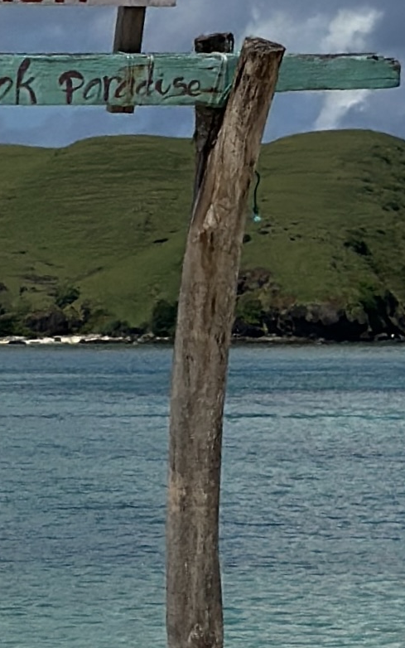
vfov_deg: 8.7
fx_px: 4237
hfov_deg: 5.4
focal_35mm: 240
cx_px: -346
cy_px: 366
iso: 80
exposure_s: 1/18868
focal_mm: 6.86
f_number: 1.78
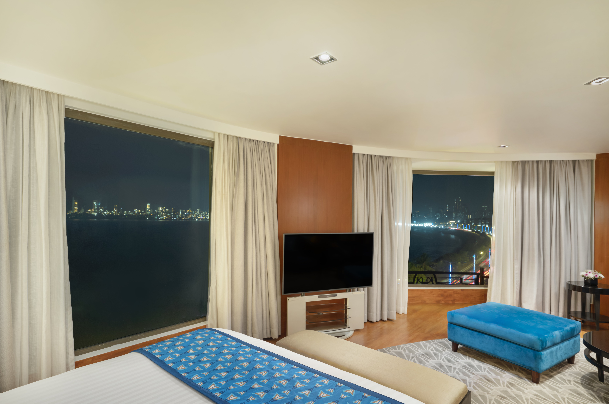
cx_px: 304
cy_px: 202
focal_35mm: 18
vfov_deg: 67.3
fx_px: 304
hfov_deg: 90.1
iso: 80
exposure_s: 20
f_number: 8
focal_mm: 18
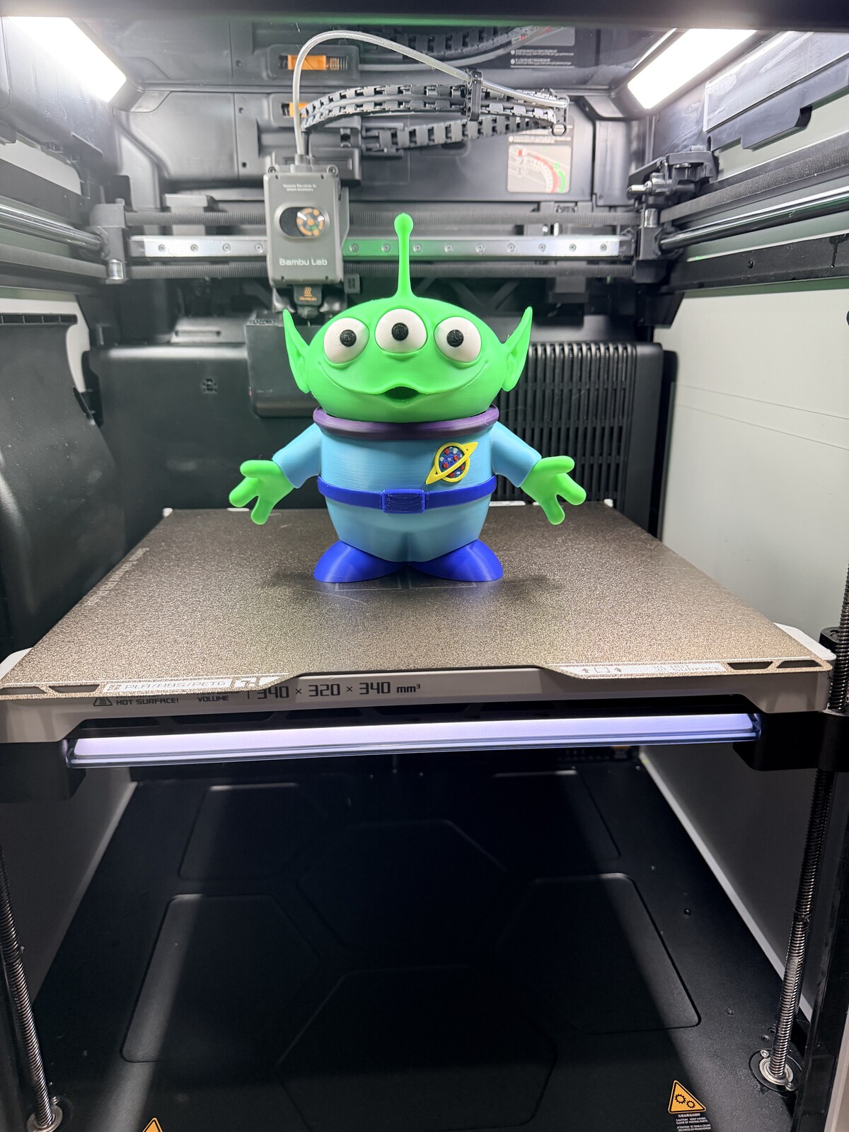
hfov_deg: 56.8
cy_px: 566
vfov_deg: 71.6
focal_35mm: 24
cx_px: 424
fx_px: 785
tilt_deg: -17.8
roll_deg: +0.7
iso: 400
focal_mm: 6.76
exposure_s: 1/60
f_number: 1.78
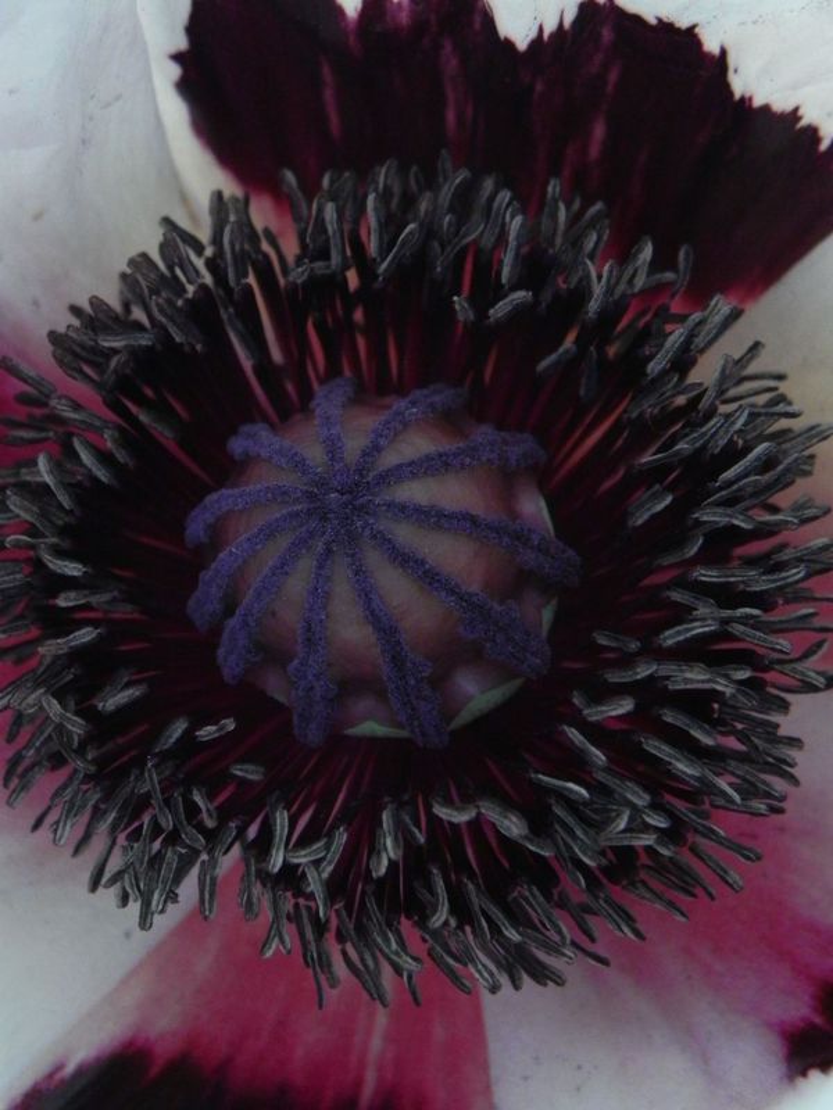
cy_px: 555
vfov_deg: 26.0
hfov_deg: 19.6
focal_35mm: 75
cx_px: 416
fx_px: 2406
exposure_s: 1/2000
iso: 800
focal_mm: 13.4
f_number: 4
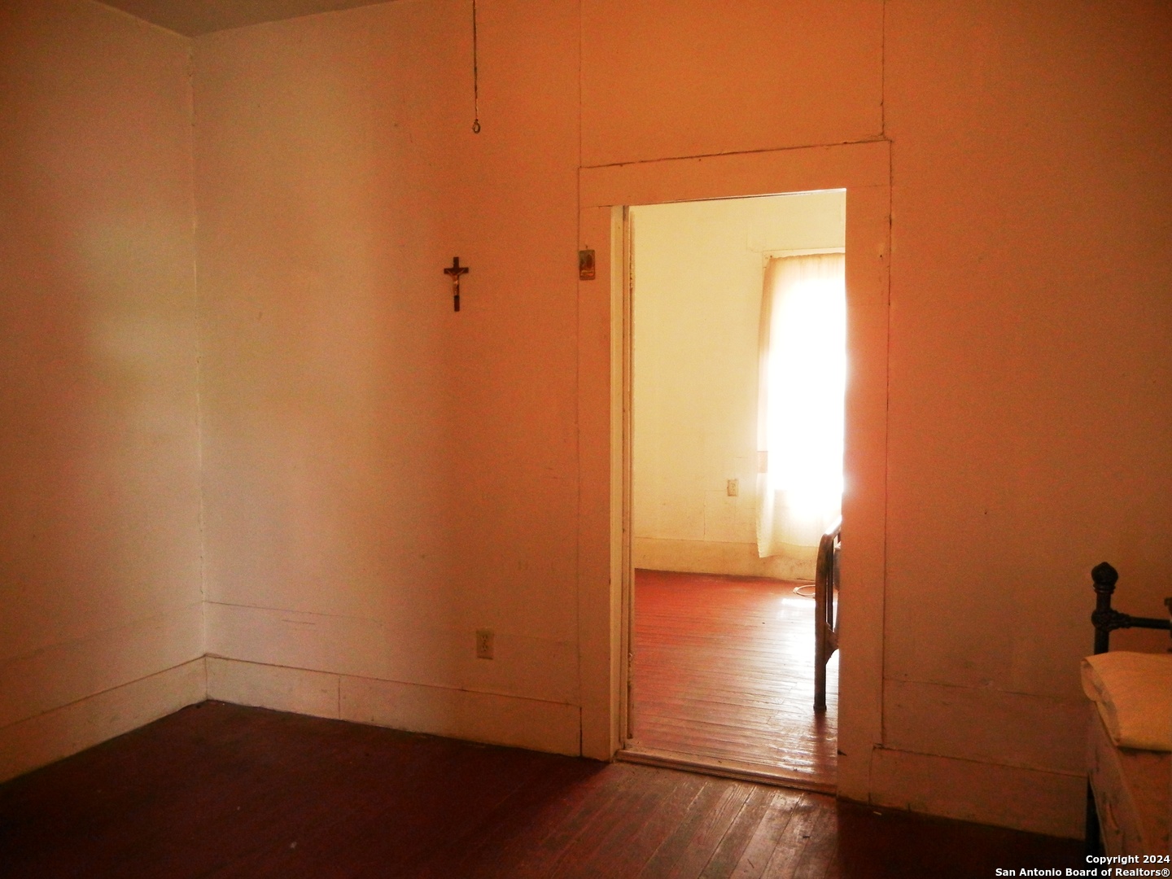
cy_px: 440
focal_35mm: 30
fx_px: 1016
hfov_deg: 60.0
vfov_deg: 46.8
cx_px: 586
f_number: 3.5
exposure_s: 1/30
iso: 800
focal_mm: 5.4
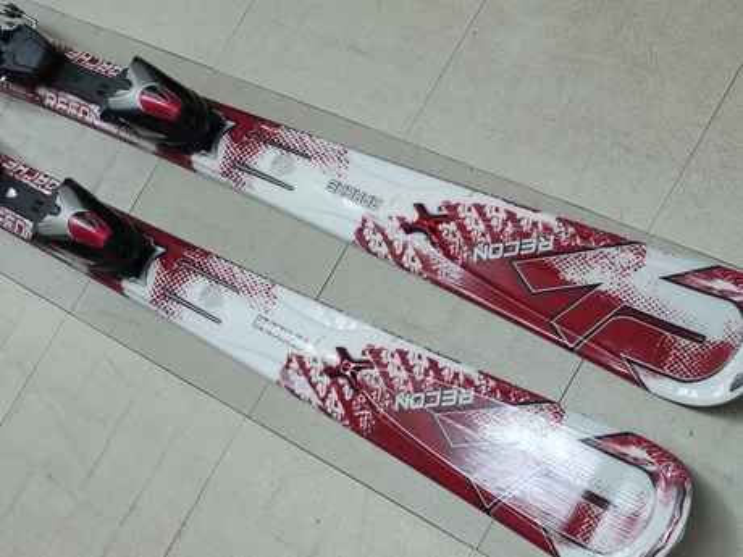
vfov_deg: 17.4
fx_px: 1824
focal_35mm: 85
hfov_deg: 23.0
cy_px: 278
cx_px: 372
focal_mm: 22
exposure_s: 1/30
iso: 320
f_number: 4.6
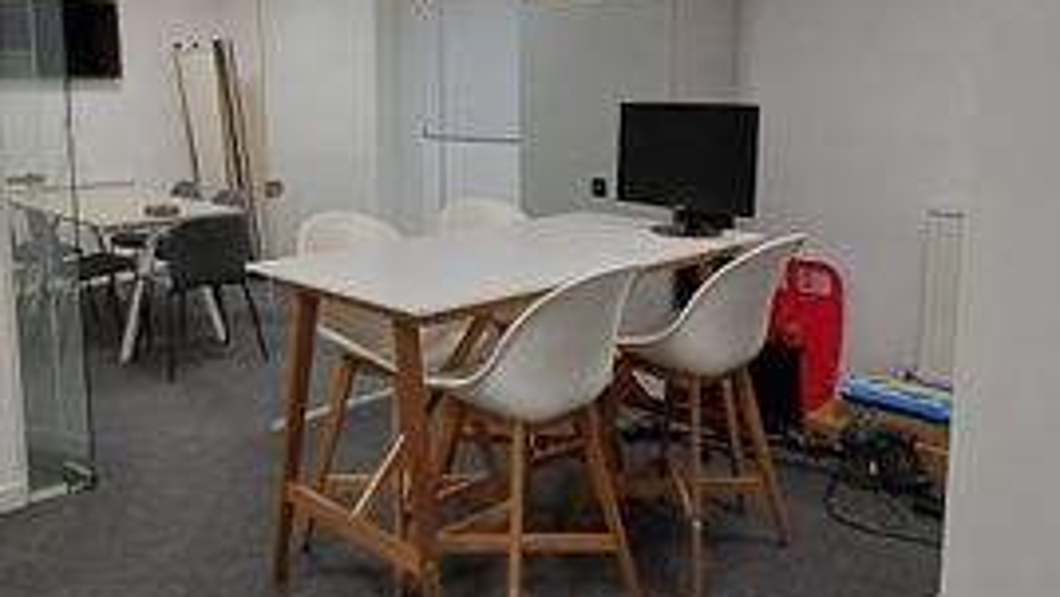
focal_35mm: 26
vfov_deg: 44.4
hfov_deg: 71.7
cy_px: 265
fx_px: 731
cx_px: 475
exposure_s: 1/50
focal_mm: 1.64
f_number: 2.2
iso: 160
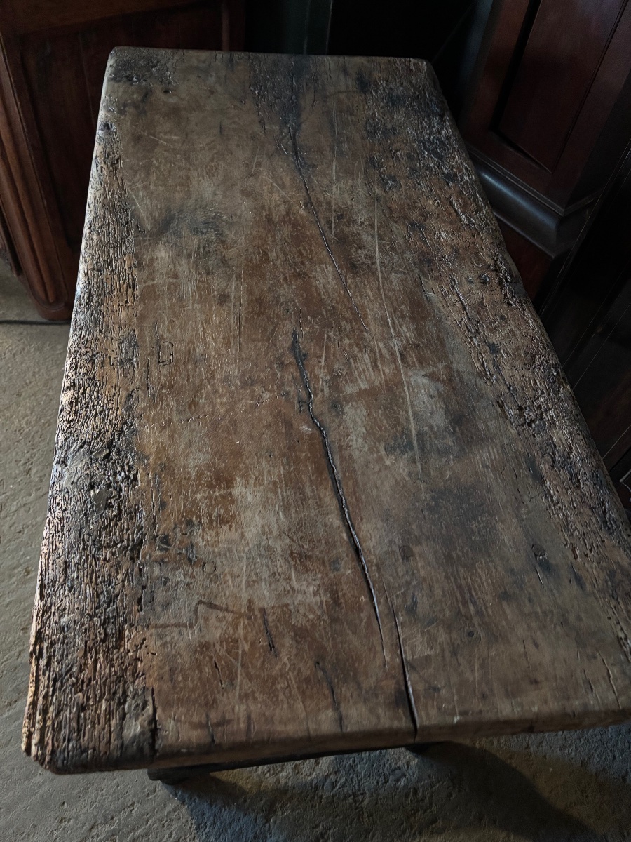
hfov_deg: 53.1
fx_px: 632
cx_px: 316
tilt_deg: -54.5
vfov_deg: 67.3
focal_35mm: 26
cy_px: 421
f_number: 1.6
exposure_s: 1/25
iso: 1000
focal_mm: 5.96
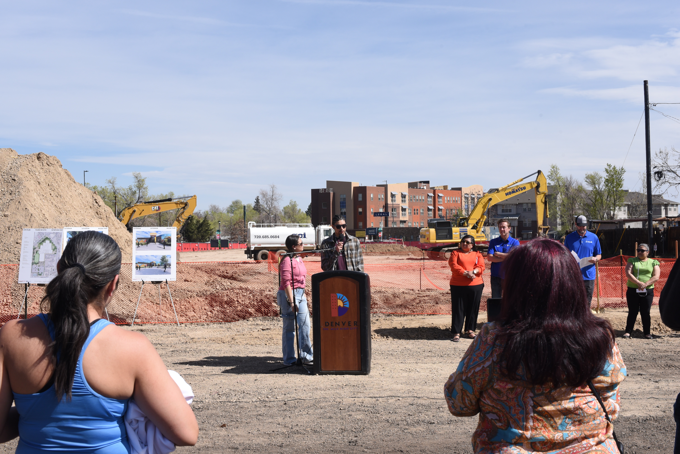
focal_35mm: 50
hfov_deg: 39.6
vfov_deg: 27.0
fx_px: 945
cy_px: 227
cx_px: 340
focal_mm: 50
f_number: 14
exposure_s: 1/640
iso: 640
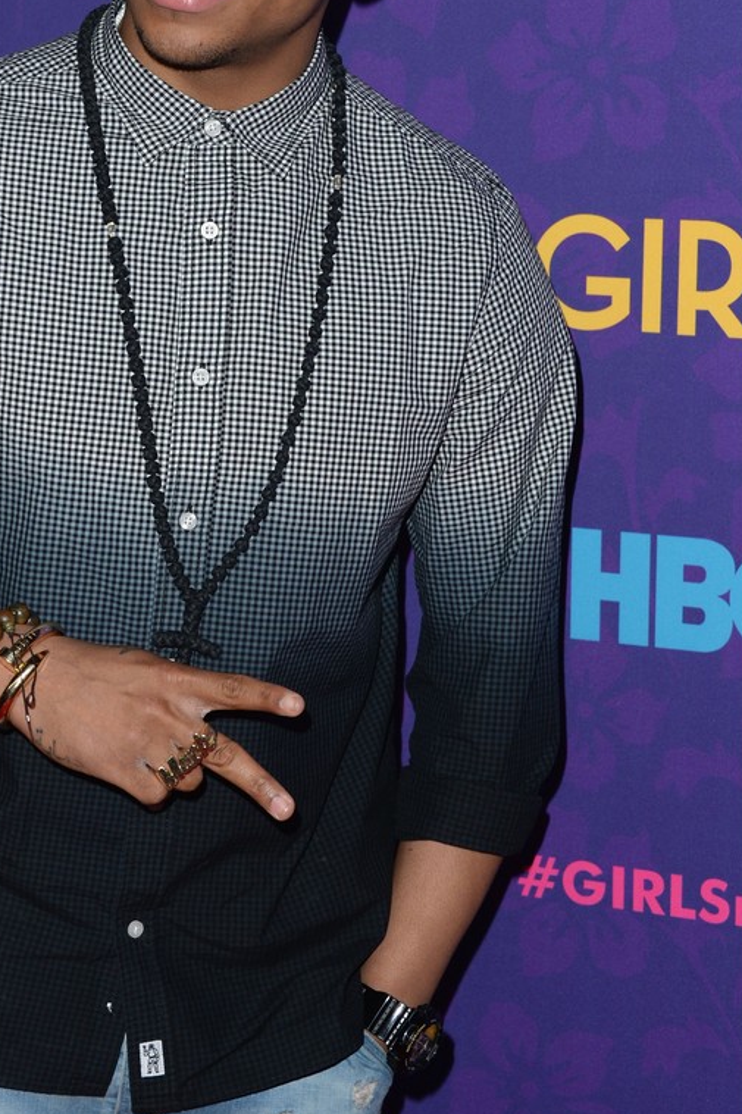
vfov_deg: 20.4
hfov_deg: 13.6
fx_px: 3093
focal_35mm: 100
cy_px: 409
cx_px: 154
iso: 500
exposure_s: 1/250
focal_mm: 62
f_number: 8
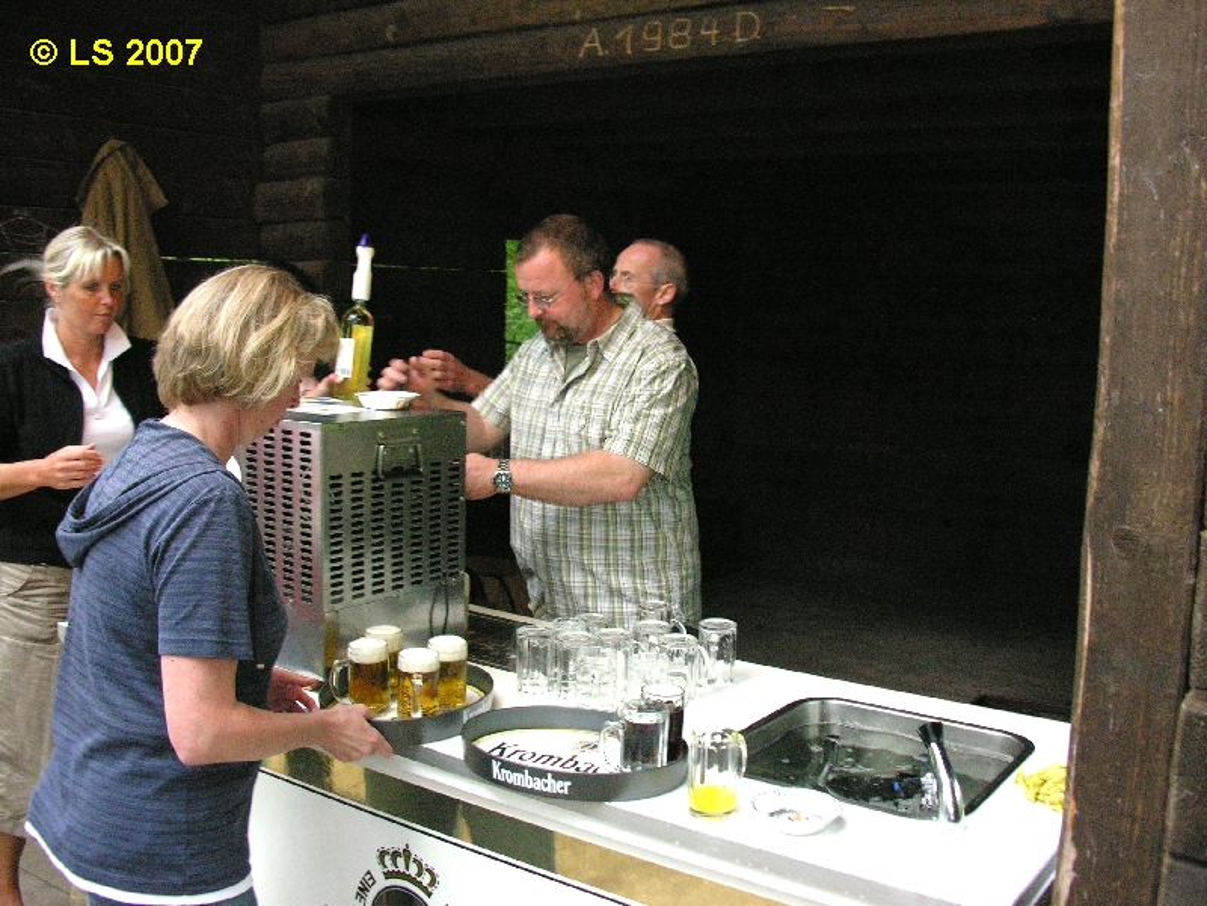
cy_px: 453
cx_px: 604
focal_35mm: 35
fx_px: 1220
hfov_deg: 52.6
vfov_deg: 40.7
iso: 400
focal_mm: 8.9
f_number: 2.8
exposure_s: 1/30
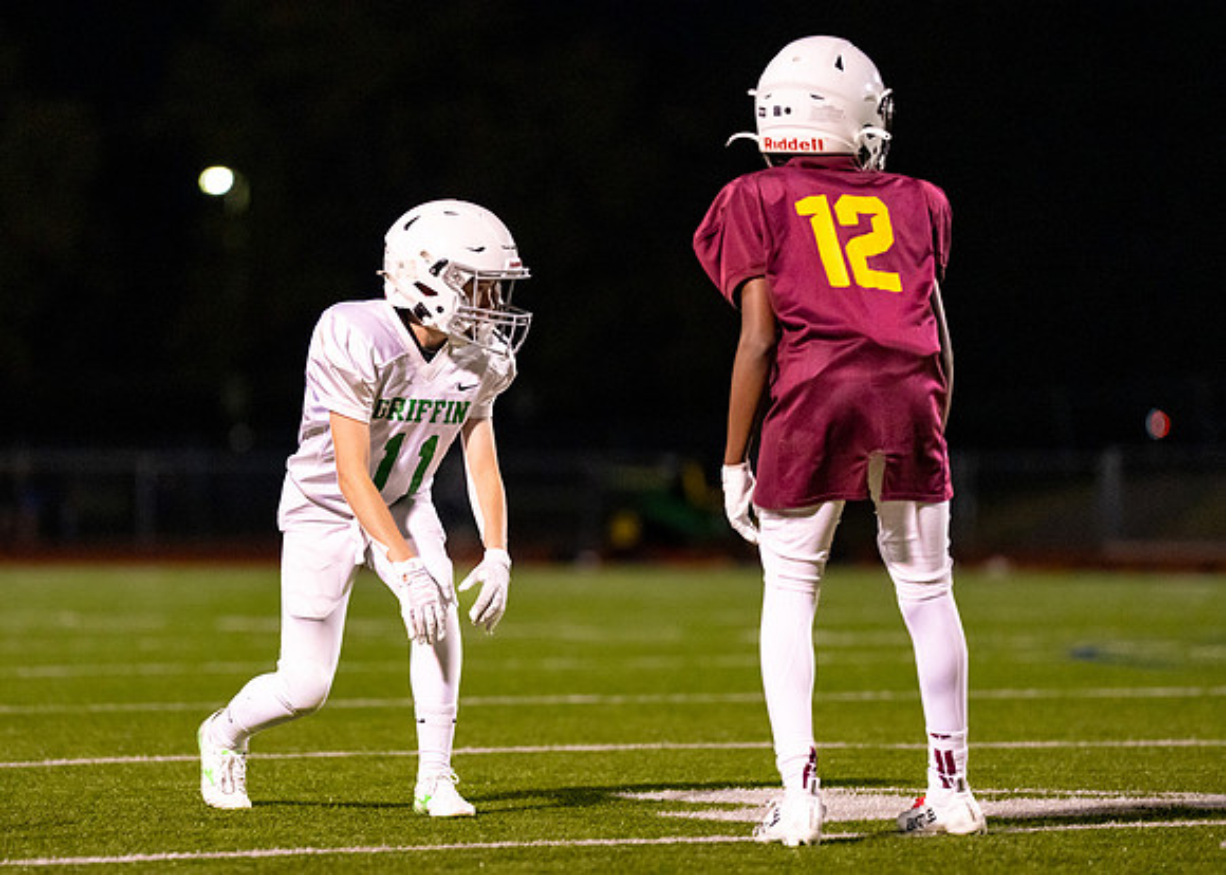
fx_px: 9302
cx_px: 455
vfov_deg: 5.4
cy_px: 454
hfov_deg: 7.5
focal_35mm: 267
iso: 4000
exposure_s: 1/1250
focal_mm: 200
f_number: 2.8
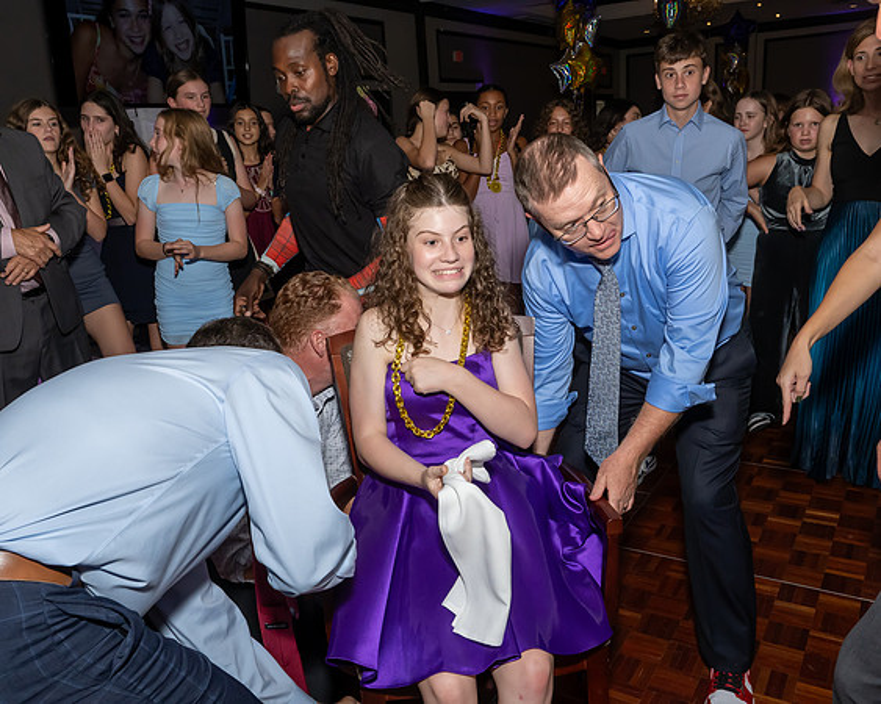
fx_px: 734
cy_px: 352
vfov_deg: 51.2
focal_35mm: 28
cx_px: 450
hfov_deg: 61.9
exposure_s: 1/250
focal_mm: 17
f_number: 8
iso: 1000
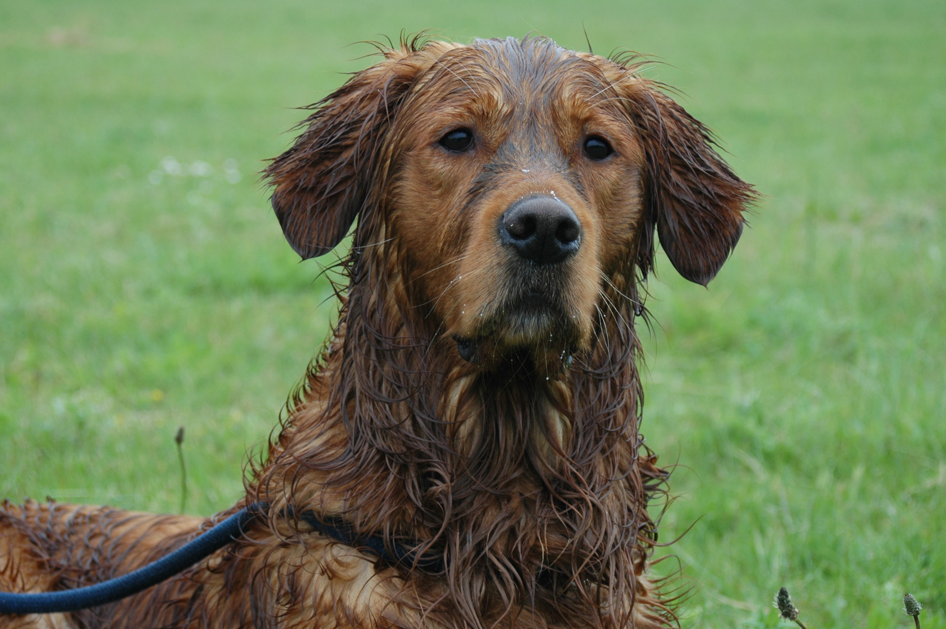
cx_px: 473
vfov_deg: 11.4
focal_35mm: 120
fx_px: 3151
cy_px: 314
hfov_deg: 17.1
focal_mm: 80
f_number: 5.6
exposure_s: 1/125
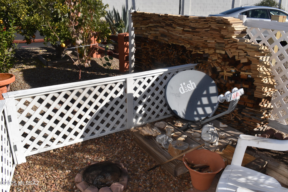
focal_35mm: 32
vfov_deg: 41.7
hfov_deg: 59.5
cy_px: 96
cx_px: 144
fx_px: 252
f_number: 14
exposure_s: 1/200
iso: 100
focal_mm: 21
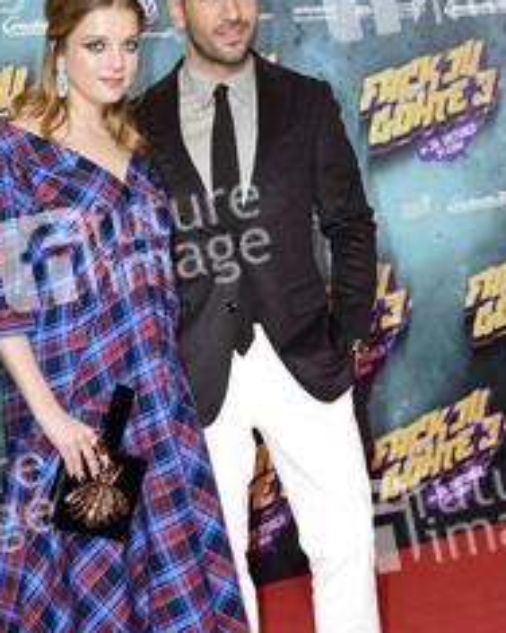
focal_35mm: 84
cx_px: 210
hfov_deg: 18.3
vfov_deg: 22.8
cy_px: 382
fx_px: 1569
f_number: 4.5
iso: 1600
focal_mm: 35
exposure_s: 1/160
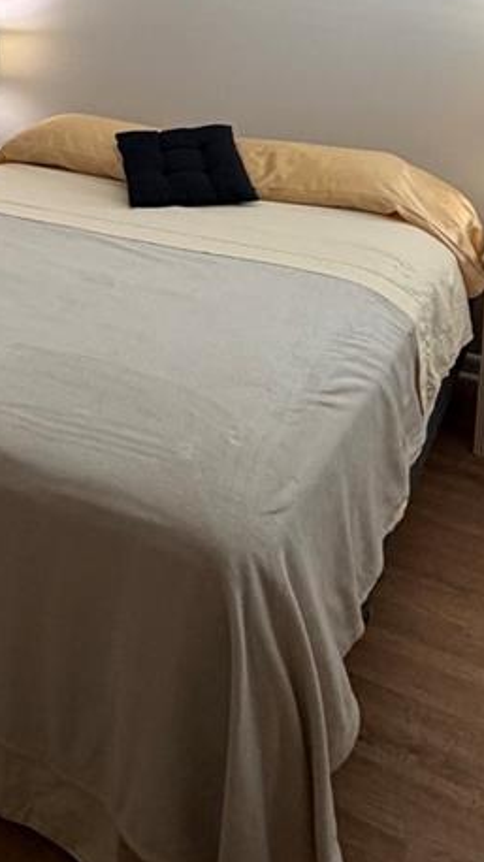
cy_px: 115
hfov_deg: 28.2
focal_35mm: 40
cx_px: 24
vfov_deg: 46.4
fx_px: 914
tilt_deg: -9.2
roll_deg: +0.6
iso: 250
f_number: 2.2
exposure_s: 1/120
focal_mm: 2.22
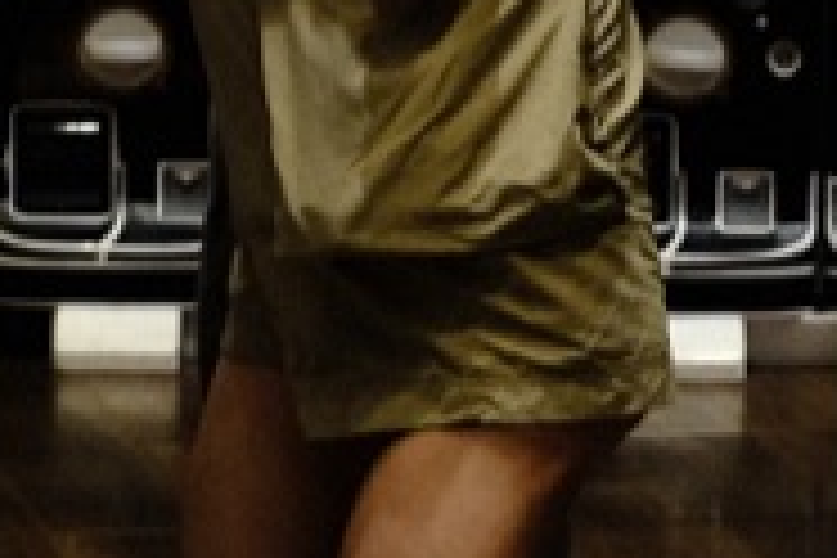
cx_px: 405
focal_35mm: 399
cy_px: -326
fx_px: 9276
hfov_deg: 5.2
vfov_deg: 3.4
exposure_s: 1/100
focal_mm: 35
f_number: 3.6
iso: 400
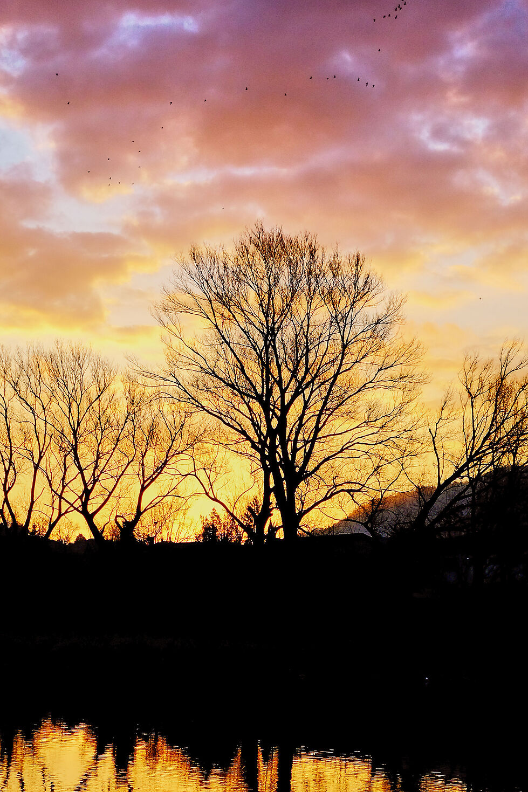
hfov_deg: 20.3
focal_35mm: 67
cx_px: 216
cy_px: 610
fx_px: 1474
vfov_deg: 29.5
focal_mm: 27
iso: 250
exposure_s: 1/2000
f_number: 2.8
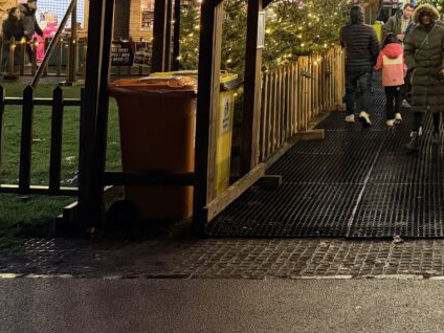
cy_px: -40
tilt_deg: +3.5
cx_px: 467
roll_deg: -0.5
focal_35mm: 58
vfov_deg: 23.6
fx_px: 744
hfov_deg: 30.3
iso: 640
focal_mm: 6.76
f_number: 1.78
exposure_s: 1/33
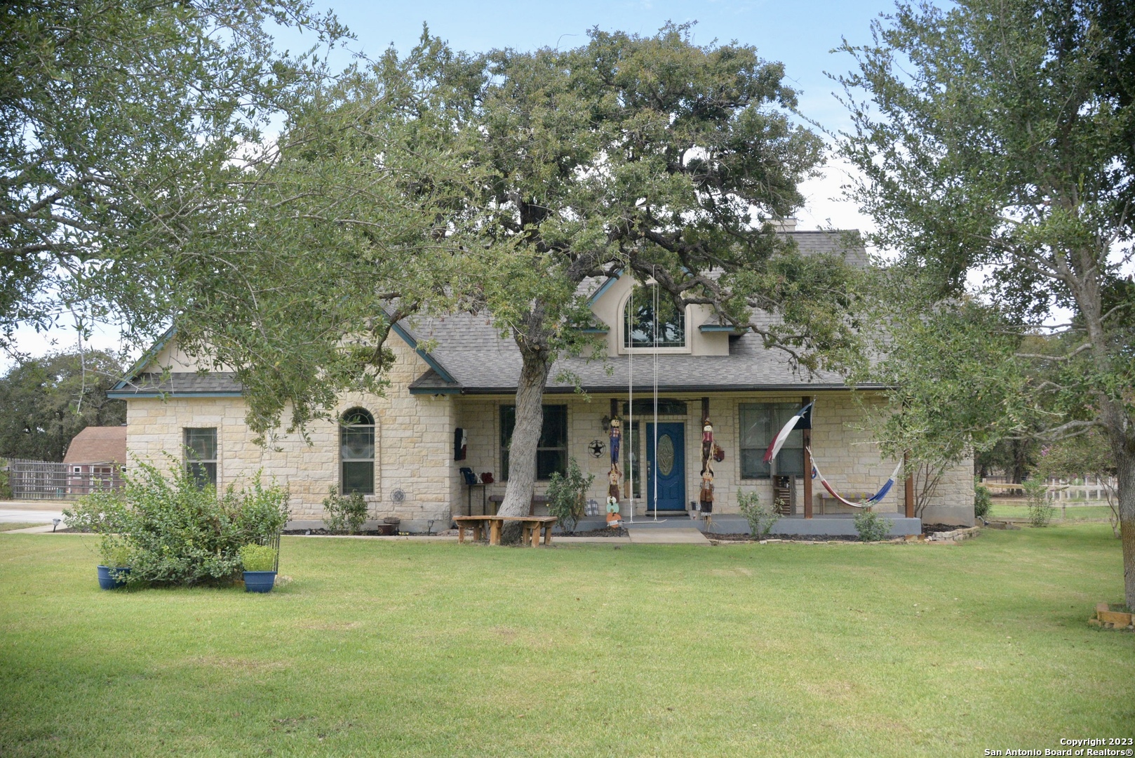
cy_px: 379
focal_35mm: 32
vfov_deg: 41.1
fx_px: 1009
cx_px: 568
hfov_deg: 58.7
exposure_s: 1/2500
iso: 4000
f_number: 9
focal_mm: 32
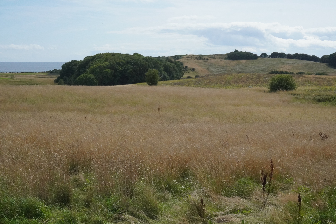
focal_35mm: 62
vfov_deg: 22.1
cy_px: 112
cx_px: 168
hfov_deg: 32.6
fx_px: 574
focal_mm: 41
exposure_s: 1/3200
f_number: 16
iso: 3200
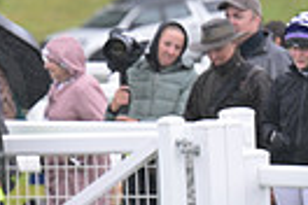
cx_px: -359
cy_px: 171
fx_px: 5997
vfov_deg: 2.0
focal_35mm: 701
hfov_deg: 2.9
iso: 1600
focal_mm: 160
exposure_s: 1/1250
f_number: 4.5
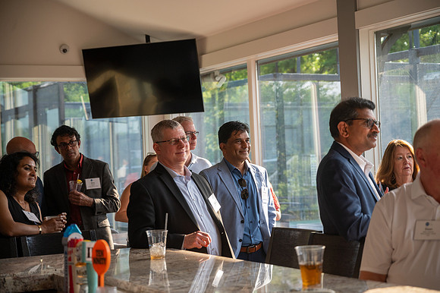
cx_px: 220
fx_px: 855
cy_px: 146
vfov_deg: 19.4
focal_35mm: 70
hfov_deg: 28.9
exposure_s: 1/400
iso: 640
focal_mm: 70
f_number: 4
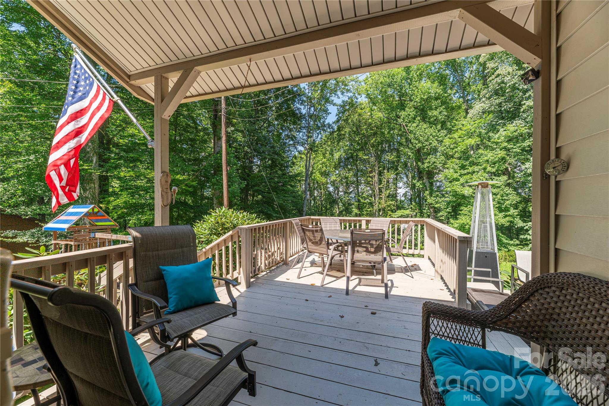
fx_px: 237
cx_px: 304
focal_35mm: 14
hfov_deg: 104.3
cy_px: 203
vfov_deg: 81.2
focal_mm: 14
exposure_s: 1/800
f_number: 8
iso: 320
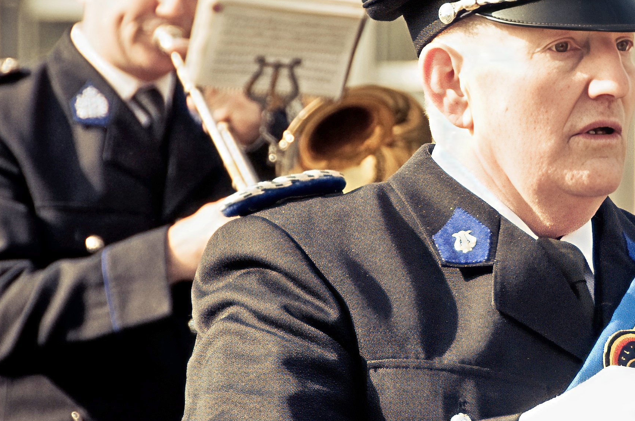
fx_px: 9882
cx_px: 607
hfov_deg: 3.7
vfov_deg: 2.4
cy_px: 158
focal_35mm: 561
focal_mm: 150
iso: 200
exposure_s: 1/500
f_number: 5.6
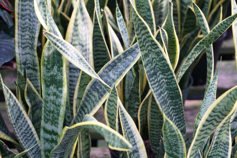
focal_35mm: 111
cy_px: 79
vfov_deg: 12.3
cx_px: 118
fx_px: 731
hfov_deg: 18.4
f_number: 5
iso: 1000
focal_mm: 74
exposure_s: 1/160
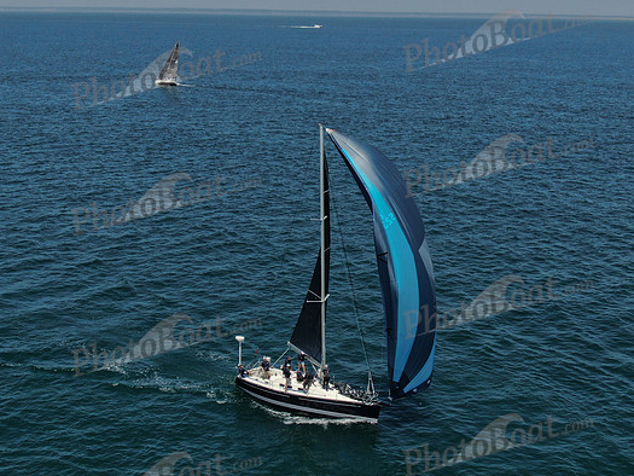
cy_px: 252
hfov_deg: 36.2
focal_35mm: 53
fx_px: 971
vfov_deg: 27.5
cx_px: 333
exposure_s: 1/1250
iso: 100
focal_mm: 8.6
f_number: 3.8
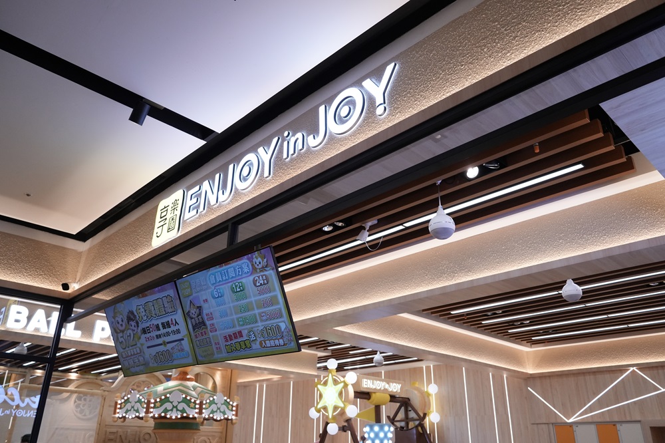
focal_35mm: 28
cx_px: 332
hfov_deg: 65.5
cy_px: 222
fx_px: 517
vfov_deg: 46.4
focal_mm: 28
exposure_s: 1/1250
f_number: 5.6
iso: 4000
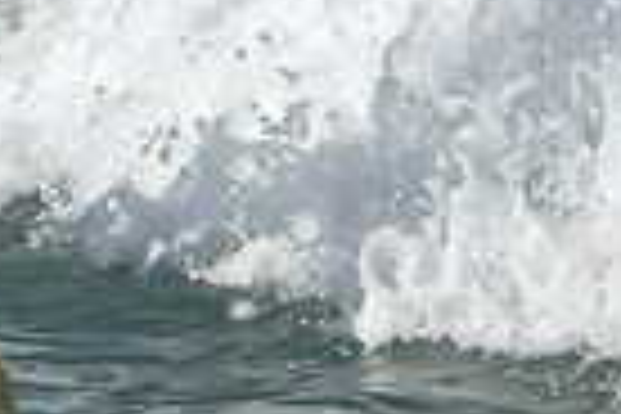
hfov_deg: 0.6
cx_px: 441
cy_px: -140
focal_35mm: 3468
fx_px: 59818
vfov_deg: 0.4
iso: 1250
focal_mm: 550
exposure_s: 1/2500
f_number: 10
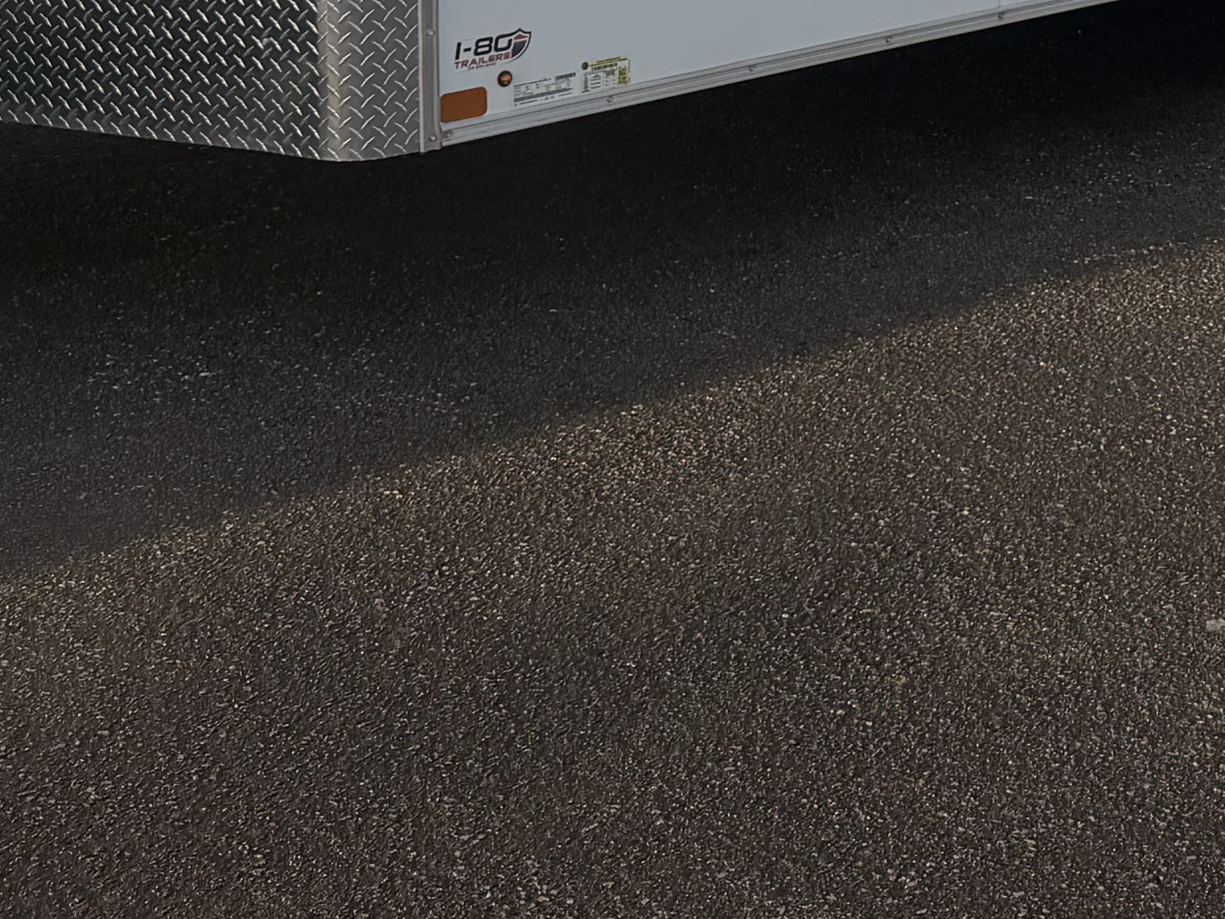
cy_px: -408
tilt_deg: -5.0
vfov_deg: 17.3
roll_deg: +1.8
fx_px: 2760
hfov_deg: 24.4
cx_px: 1065
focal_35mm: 78
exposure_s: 1/2169
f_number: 1.78
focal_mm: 6.76
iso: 80
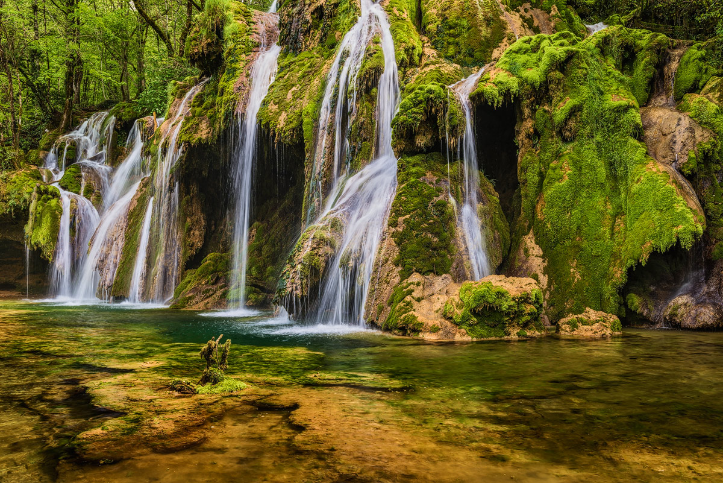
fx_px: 623
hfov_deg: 60.3
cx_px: 362
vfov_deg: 42.4
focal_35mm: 31
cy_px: 242
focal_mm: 31
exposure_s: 1/8
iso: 64
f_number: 11
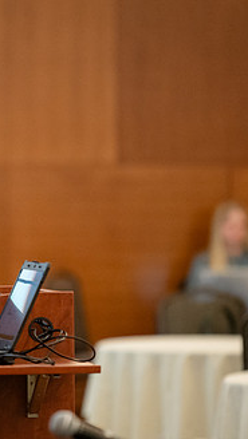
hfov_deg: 3.1
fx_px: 4515
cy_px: 248
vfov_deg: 5.6
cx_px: -68
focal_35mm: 387
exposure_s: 1/500
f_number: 2.8
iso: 4000
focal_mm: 200
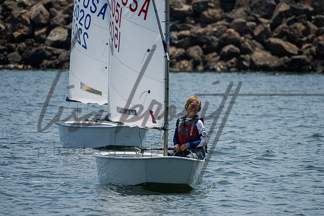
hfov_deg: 4.0
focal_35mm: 514
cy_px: 123
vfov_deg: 2.7
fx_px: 4627
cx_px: 173
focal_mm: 400
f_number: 8
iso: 320
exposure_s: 1/1250
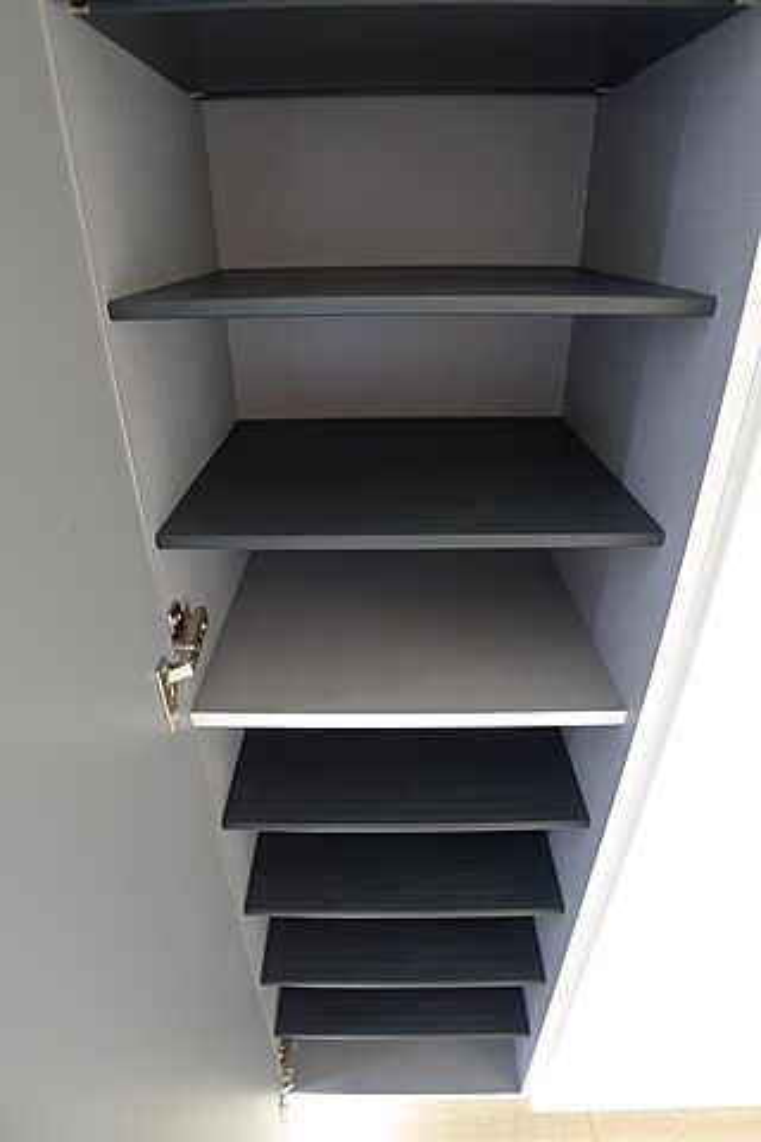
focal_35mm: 24
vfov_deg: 73.7
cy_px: 571
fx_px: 761
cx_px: 380
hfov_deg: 53.1
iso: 80
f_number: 2
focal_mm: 5.1
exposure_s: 1/8
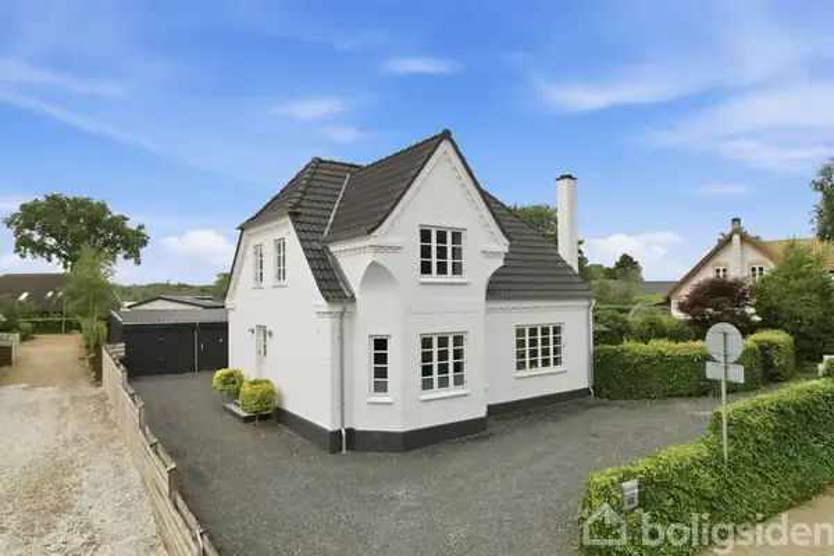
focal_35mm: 22
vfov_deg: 57.2
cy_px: 278
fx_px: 510
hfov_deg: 78.6
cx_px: 417
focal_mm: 8.4
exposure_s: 1/80
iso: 110
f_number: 2.8
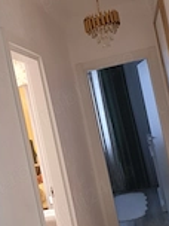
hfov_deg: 22.0
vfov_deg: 29.4
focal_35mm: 66
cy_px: 112
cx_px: 34
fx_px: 430
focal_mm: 7
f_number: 1.8
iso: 640
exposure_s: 1/50
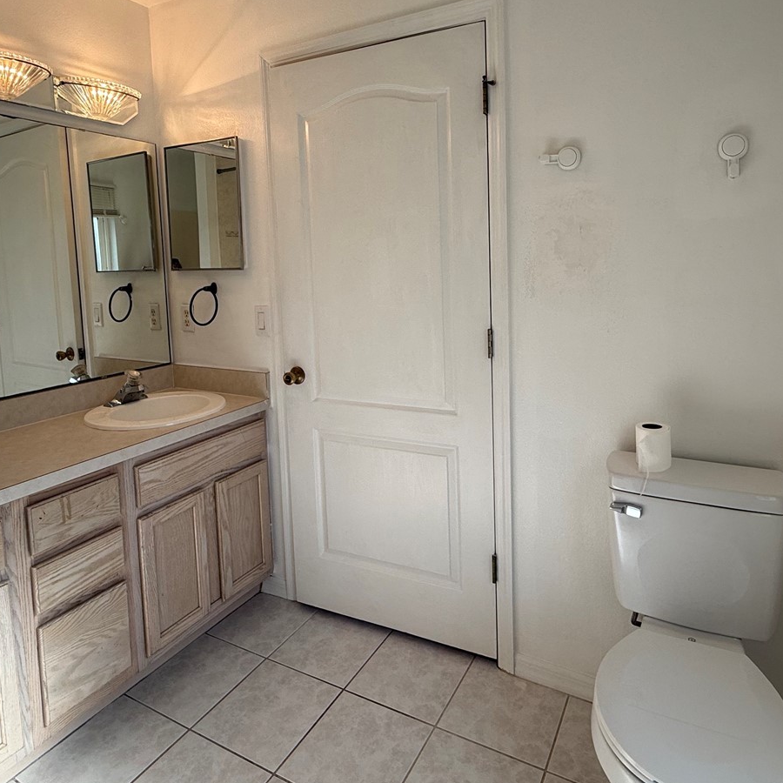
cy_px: 309
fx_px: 563
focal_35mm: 22
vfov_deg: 68.9
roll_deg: +1.3
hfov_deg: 69.5
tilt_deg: -5.7
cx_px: 419
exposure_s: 1/313
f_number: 2.2
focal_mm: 2.22
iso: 50
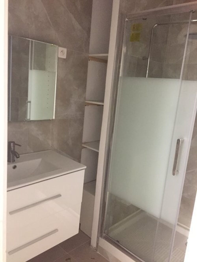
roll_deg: -5.2
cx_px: 98
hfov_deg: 48.2
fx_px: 220
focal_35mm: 29
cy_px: 131
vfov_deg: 61.7
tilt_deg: -11.6
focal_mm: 4.15
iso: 320
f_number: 2.2
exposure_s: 1/17
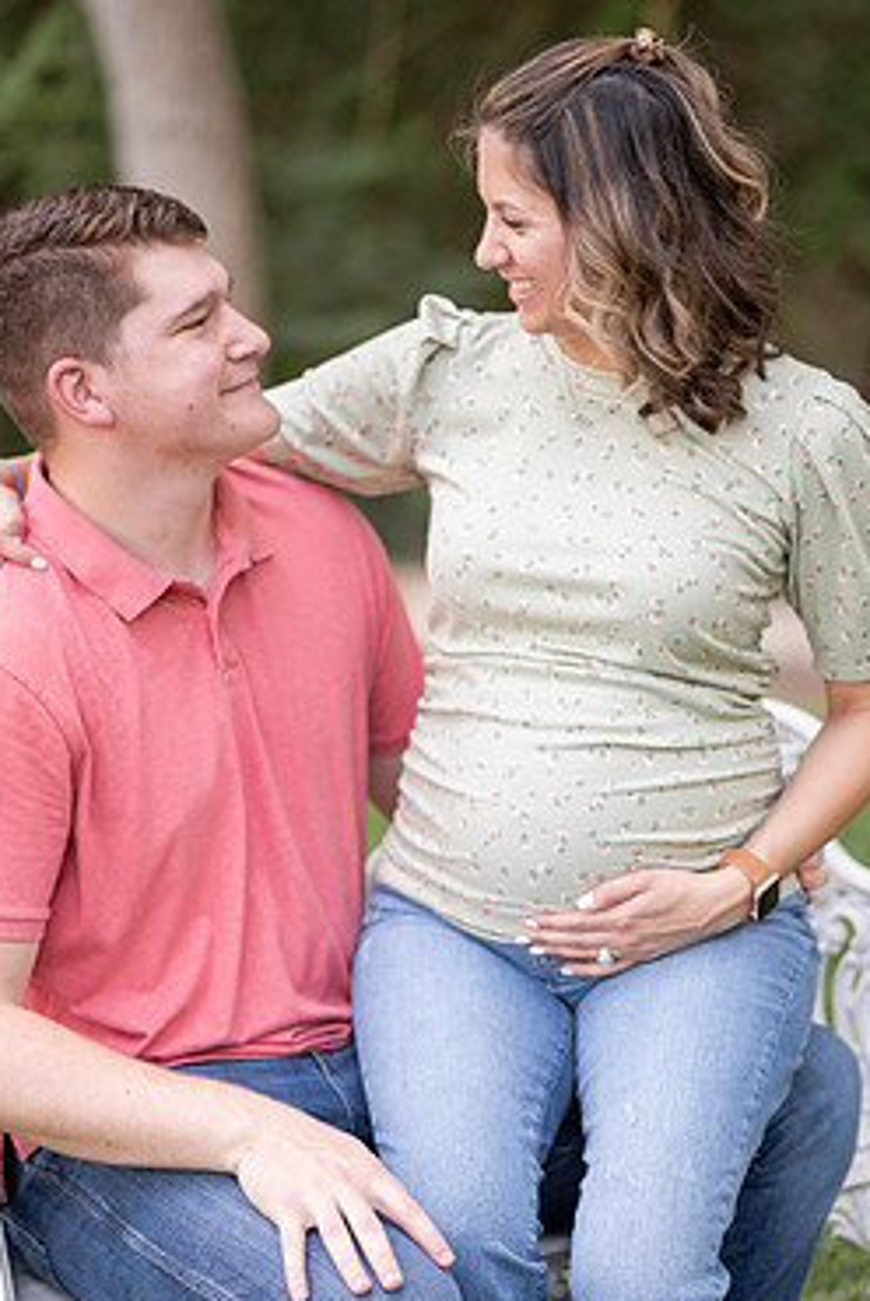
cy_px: 733
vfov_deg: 19.8
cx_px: 453
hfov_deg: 13.3
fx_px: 3727
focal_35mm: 103
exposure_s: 1/1250
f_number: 2
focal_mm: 85
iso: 320
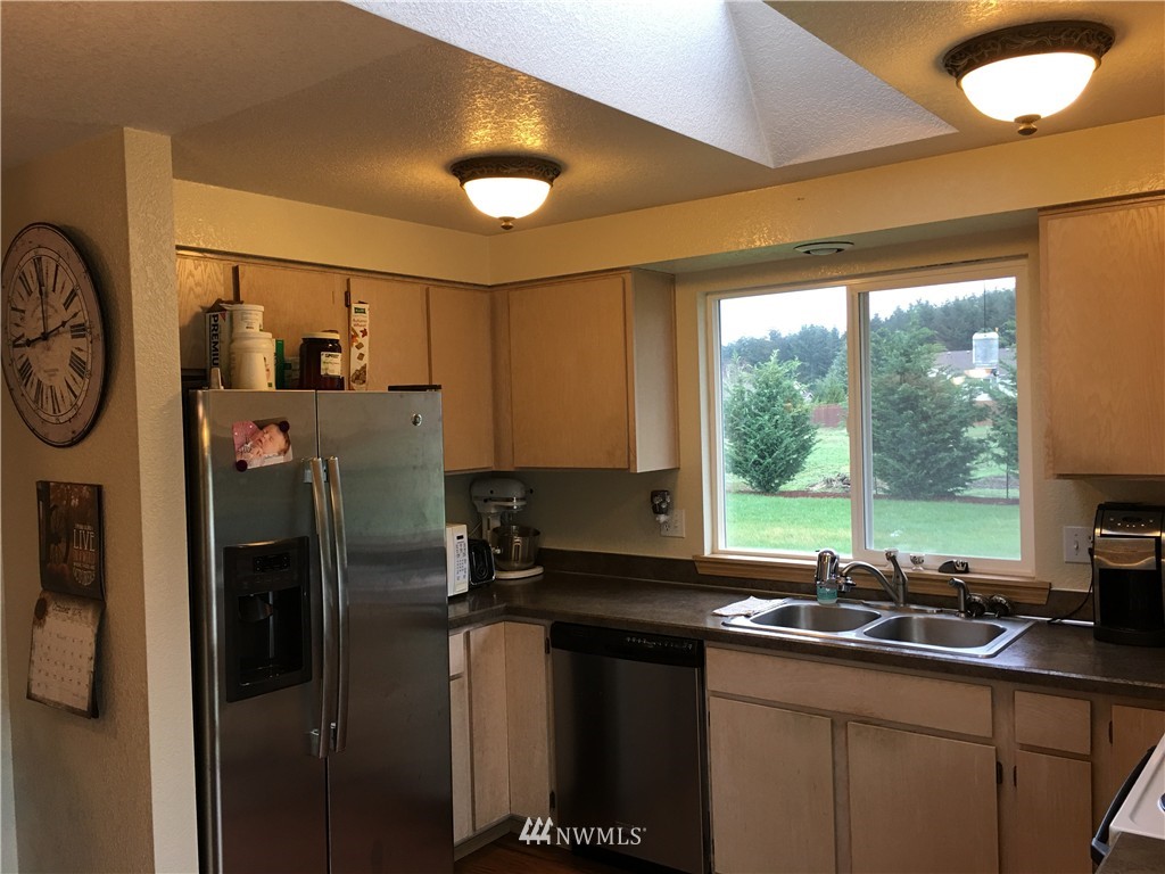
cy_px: 437
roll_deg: +1.6
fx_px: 976
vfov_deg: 48.2
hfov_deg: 61.7
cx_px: 582
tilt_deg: -1.5
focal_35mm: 29
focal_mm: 4.15
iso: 40
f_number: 2.2
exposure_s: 1/30
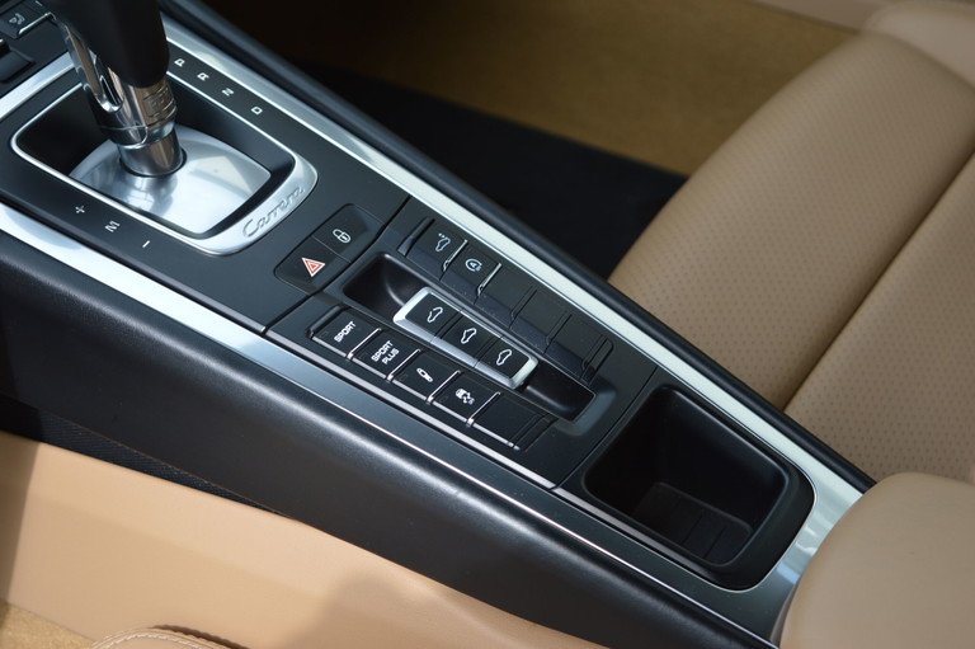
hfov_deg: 24.6
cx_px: 488
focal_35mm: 82
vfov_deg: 16.5
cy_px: 324
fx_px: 2233
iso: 100
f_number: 5.6
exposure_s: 1/125
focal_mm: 55
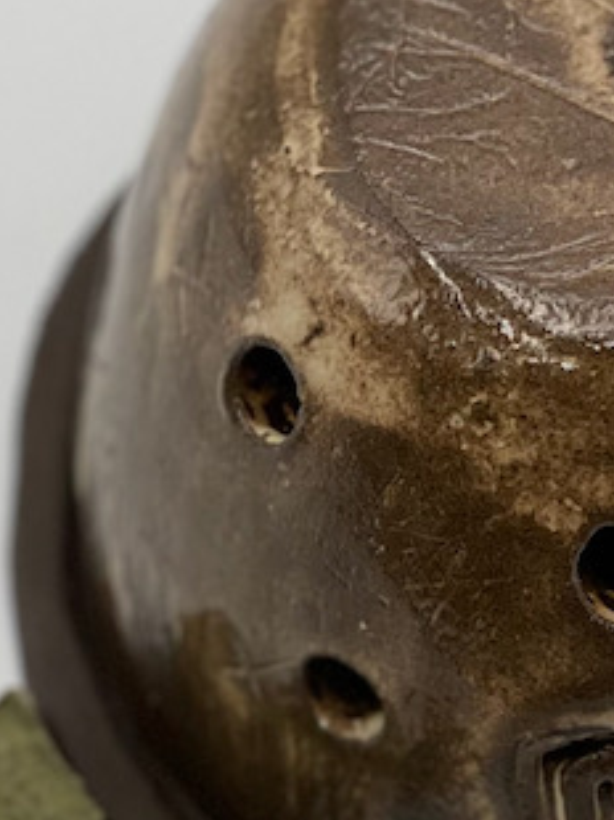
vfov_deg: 7.0
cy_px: 323
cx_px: 1006
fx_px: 6678
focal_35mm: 282
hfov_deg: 5.2
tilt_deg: -53.7
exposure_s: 1/121
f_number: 2.2
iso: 40
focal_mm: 7.5
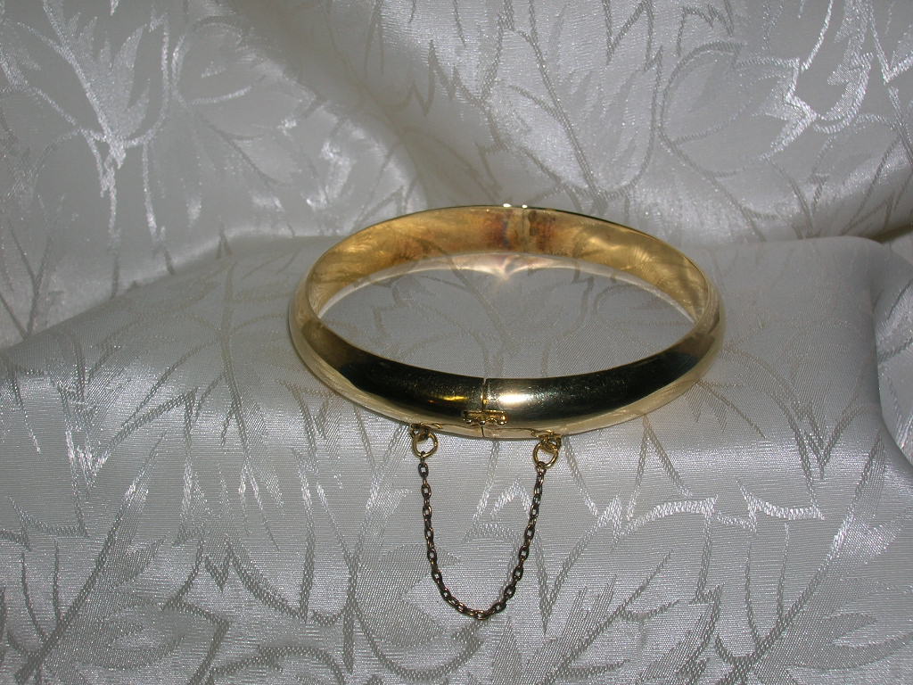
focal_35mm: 46
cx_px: 456
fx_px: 1213
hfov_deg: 41.2
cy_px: 342
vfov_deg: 31.5
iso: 50
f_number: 5.4
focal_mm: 7.7
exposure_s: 1/60.1
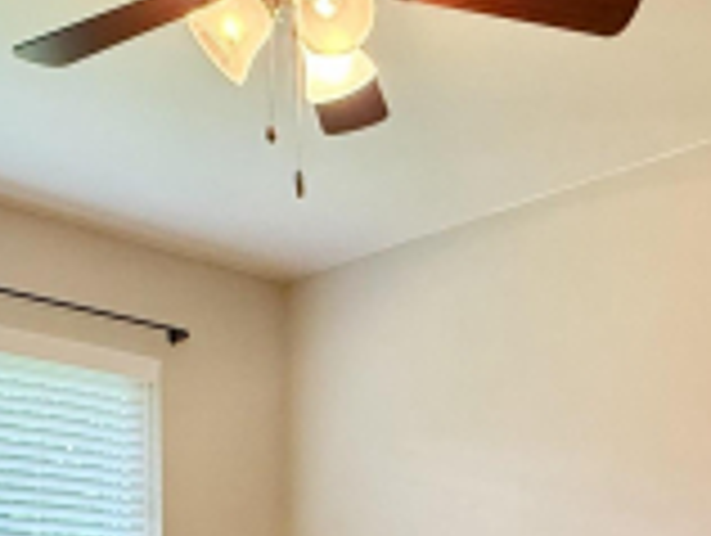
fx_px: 1214
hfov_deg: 32.6
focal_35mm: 59
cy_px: 707
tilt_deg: -1.9
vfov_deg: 22.2
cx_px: 394
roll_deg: -0.2
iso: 400
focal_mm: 2.22
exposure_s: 1/60
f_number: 2.2
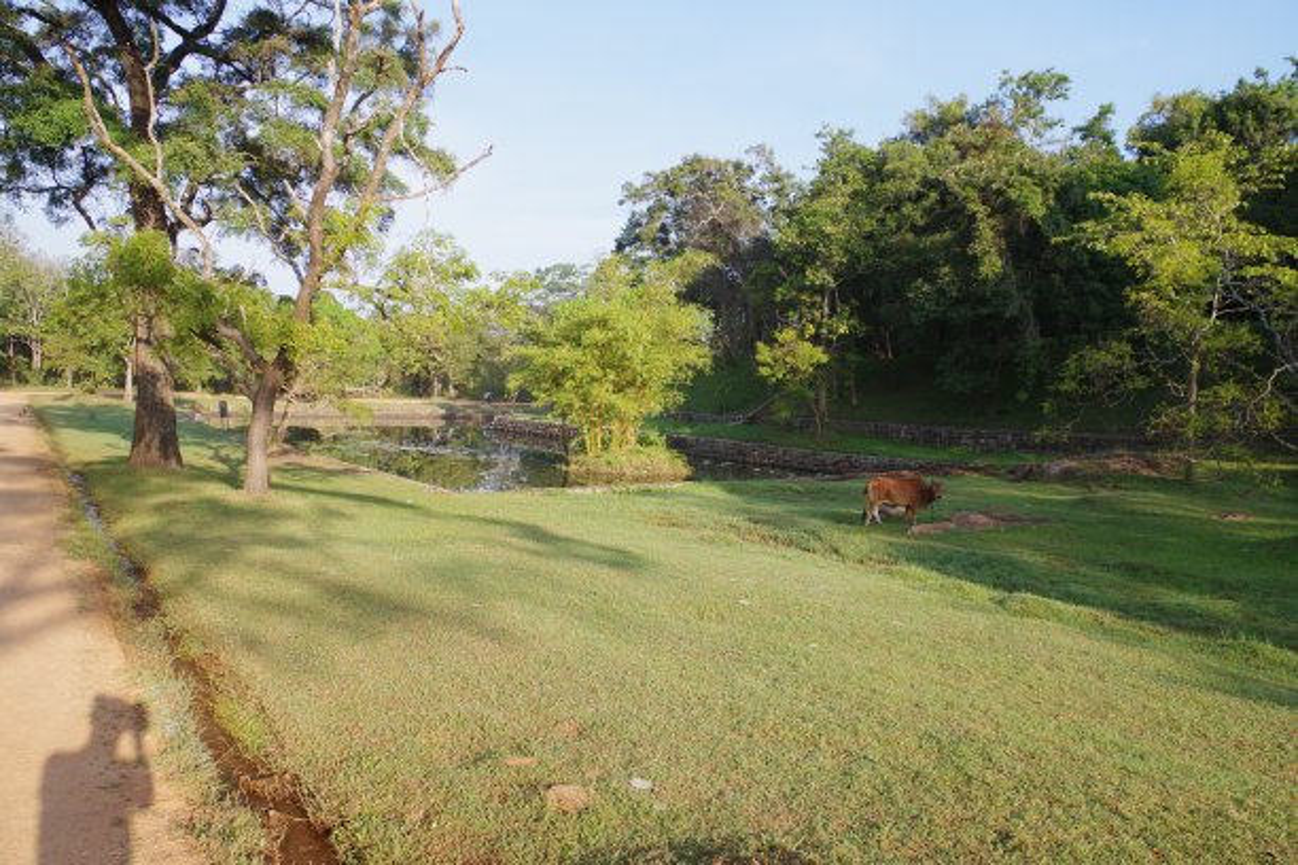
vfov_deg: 53.1
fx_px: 865
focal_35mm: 24
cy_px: 432
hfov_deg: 73.7
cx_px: 649
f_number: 6.3
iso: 200
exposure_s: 1/160
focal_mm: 16
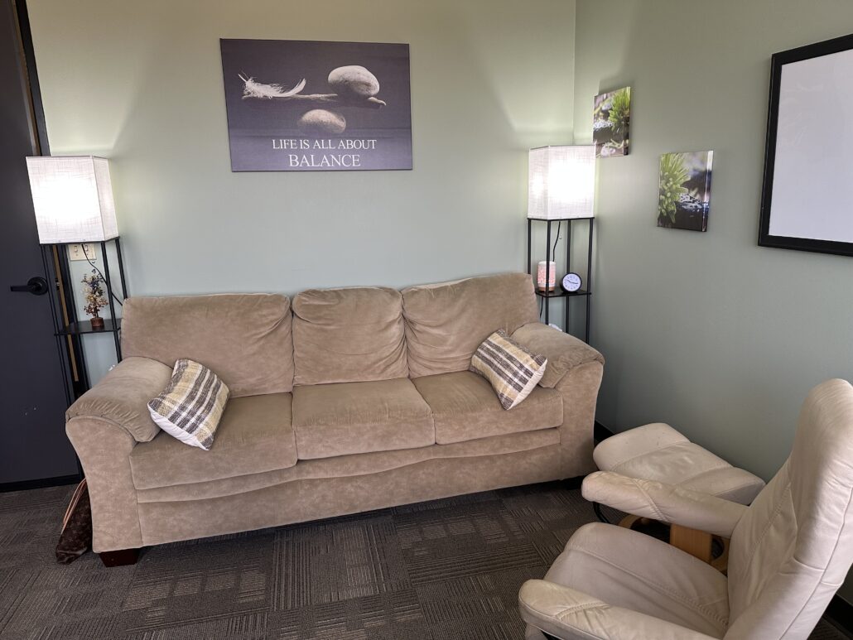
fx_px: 592
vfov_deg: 56.8
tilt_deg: -12.3
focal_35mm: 24
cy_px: 320
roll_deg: +1.7
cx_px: 426
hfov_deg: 71.6
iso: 160
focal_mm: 6.86
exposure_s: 1/60
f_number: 1.78
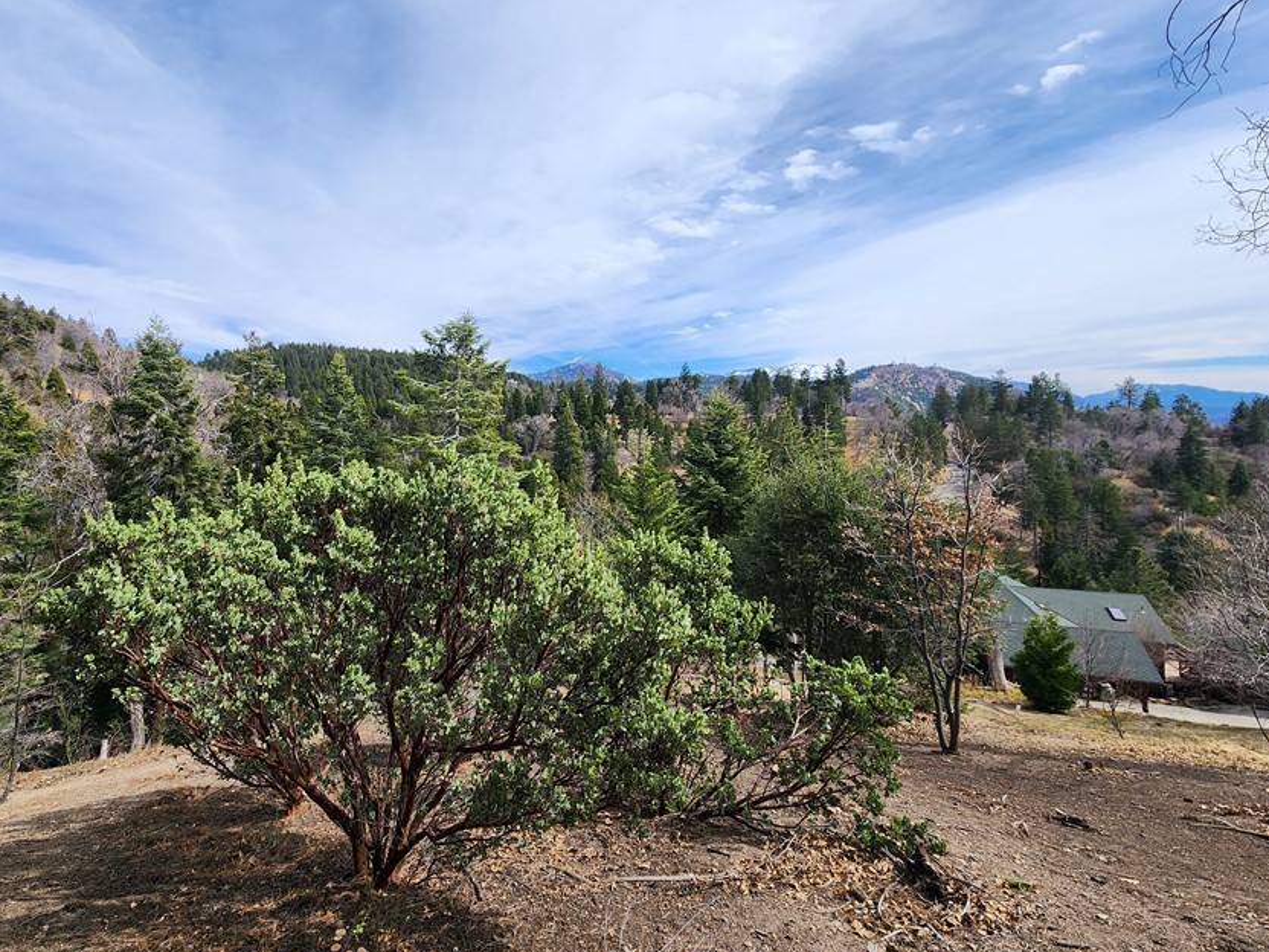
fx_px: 587
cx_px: 511
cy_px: 436
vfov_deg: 78.0
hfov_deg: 93.3
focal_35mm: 16
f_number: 2.2
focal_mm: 2.2
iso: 50
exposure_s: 1/1874
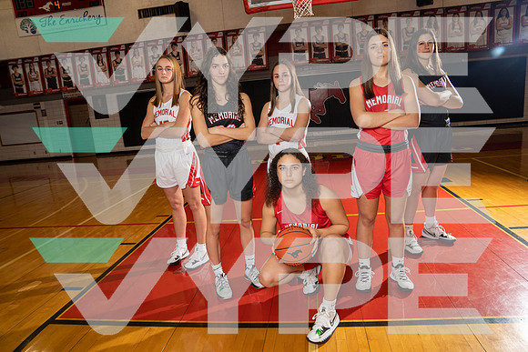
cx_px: 264
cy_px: 176
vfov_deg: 53.2
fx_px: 352
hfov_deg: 73.7
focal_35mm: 24
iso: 500
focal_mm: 24
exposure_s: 1/250
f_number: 8
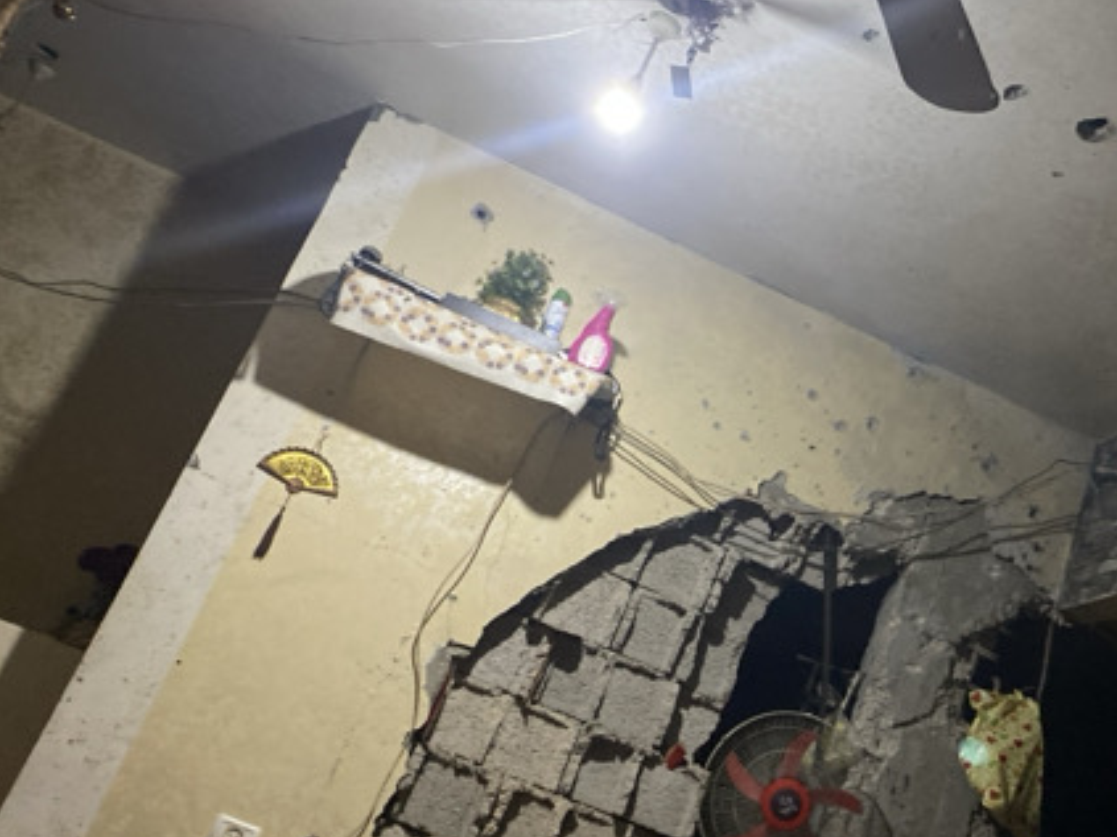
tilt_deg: +20.9
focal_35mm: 43
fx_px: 1387
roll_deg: -19.6
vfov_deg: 33.6
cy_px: 426
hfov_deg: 43.1
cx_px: 774
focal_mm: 4.25
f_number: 1.8
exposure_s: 1/33
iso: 640
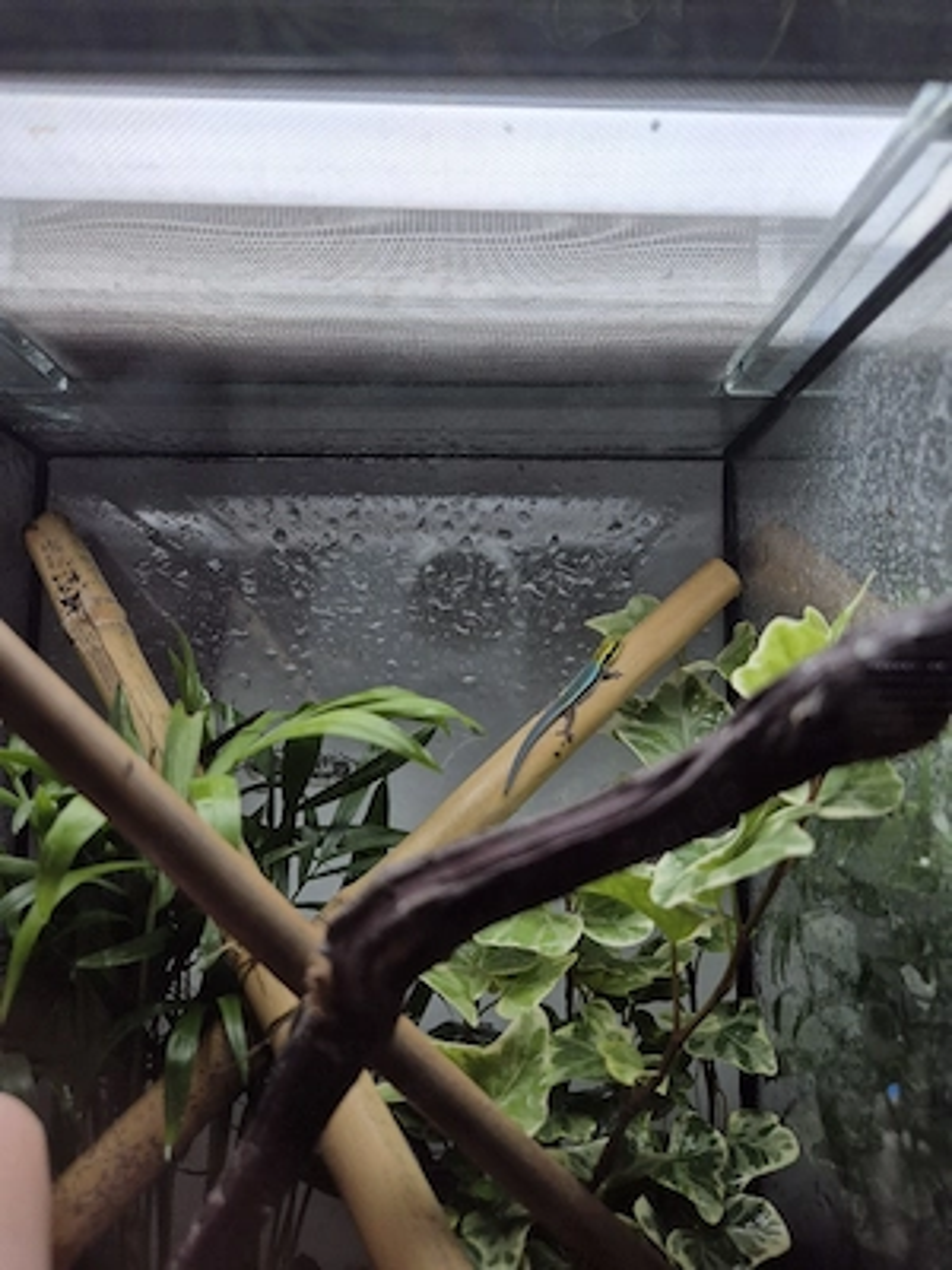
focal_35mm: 23
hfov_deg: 58.9
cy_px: 635
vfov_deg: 73.9
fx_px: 843
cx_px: 476
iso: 25
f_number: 1.8
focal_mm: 5.4
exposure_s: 1/588
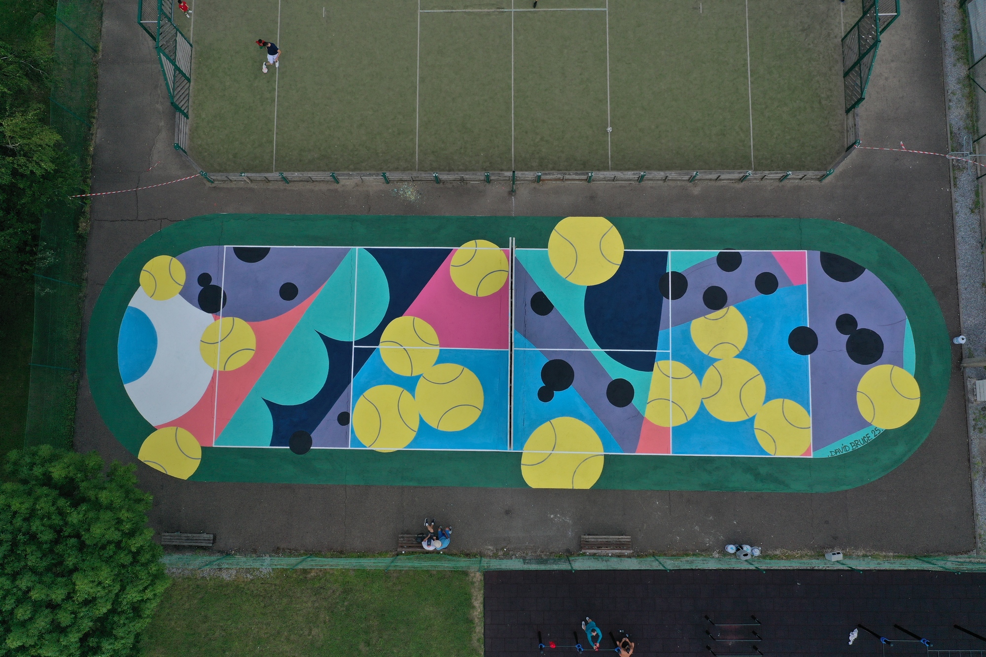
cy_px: 328
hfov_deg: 65.5
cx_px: 493
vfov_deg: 46.4
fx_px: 767
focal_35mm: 28
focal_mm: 10.26
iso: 100
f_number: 5.6
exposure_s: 1/500
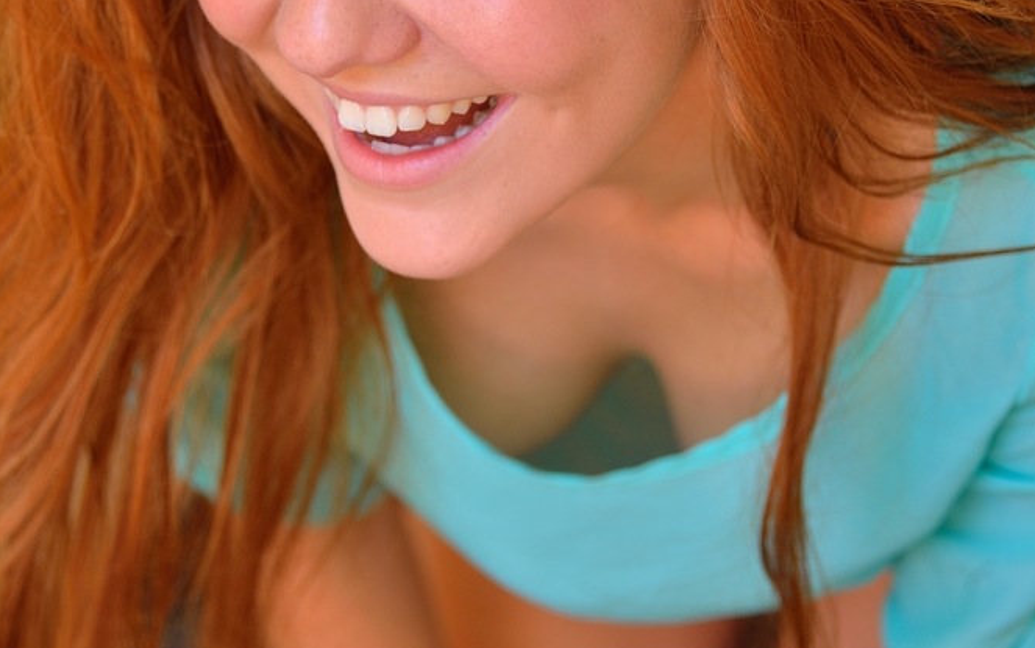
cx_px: 517
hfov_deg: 12.2
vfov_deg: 7.6
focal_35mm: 172
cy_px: 278
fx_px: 4854
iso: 320
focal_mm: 112
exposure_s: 1/125
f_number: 5.3
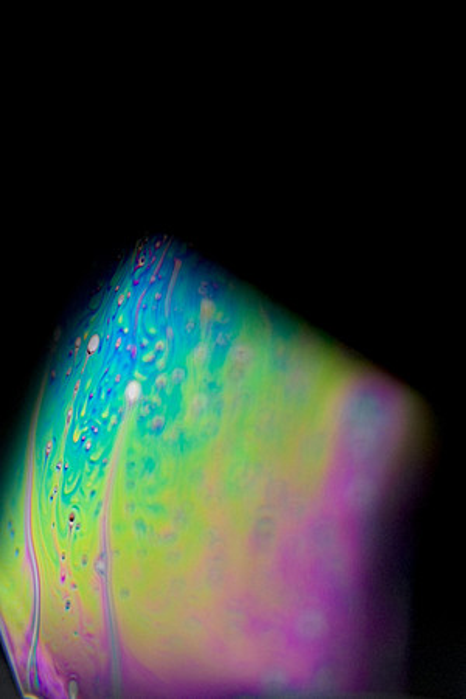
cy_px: 350
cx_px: 233
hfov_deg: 13.0
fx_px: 2039
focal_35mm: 105
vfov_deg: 19.5
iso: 800
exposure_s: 1/250
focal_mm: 70
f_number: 4.5
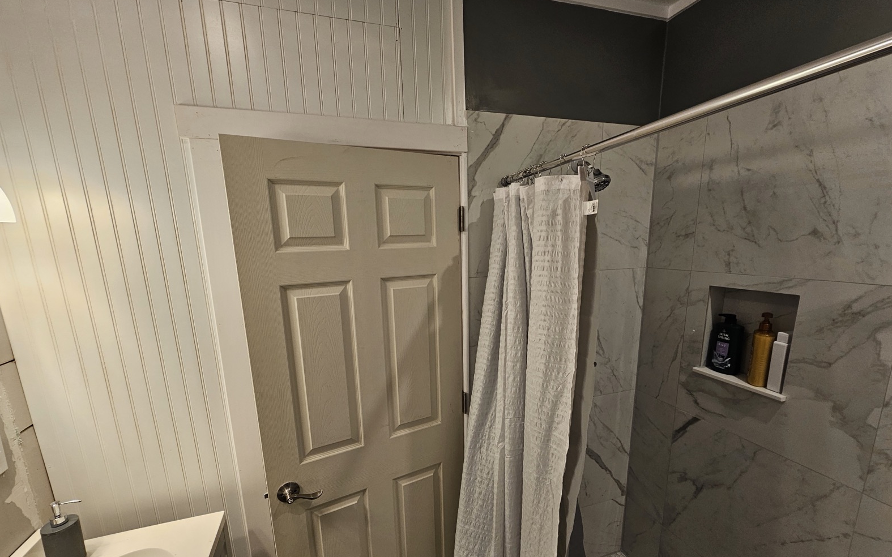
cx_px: 440
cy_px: 314
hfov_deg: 105.3
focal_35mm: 14
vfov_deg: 78.3
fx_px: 340
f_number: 2.2
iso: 80
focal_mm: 2.2
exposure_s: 1/60
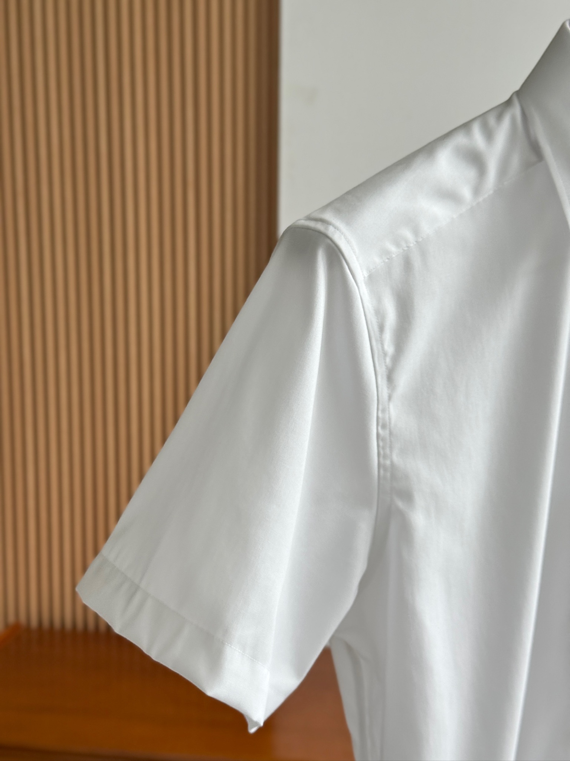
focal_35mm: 48
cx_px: 285
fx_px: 1054
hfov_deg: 30.3
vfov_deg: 39.7
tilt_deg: -9.6
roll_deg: -1.8
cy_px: 380
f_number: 1.78
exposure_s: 1/439
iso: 64
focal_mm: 6.76
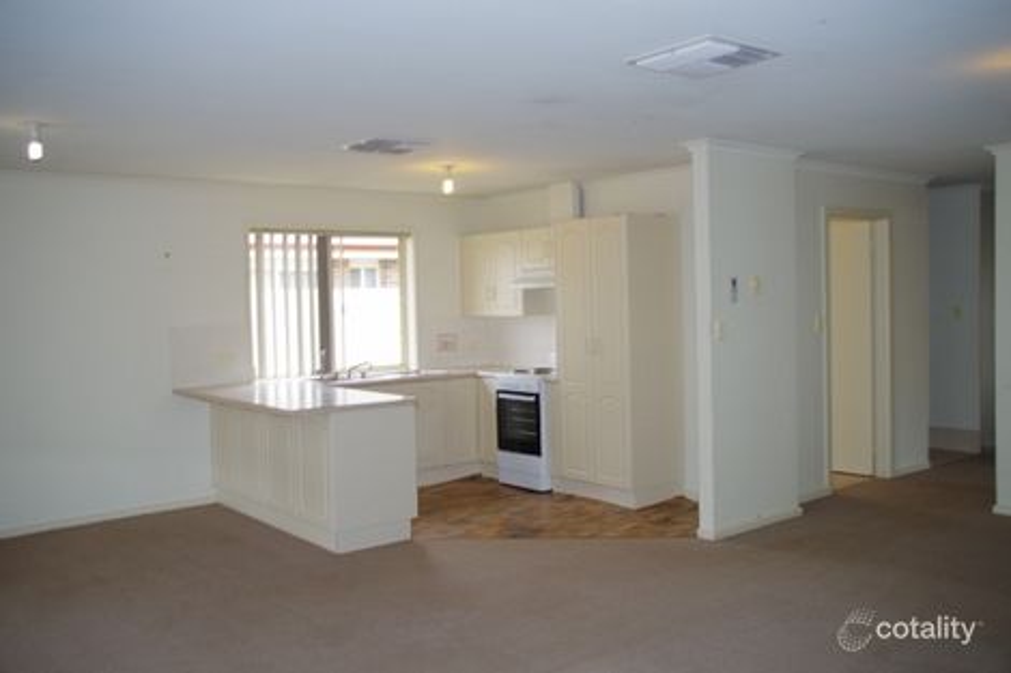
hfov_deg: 60.3
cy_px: 336
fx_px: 870
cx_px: 506
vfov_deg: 42.3
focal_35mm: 31
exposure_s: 1/60
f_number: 4
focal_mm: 21
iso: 400
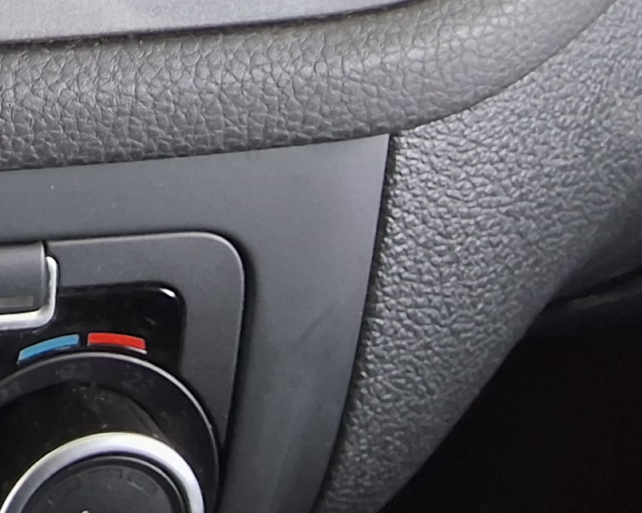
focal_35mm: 111
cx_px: -555
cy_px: -329
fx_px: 2109
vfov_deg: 12.9
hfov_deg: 14.8
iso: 50
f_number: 1.9
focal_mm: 2.91
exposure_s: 1/40
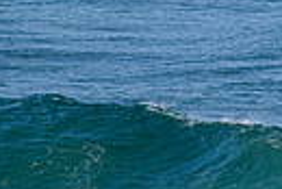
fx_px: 10477
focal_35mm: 1336
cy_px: 229
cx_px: 466
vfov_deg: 1.0
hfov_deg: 1.5
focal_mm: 300
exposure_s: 1/2000
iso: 1800
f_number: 11
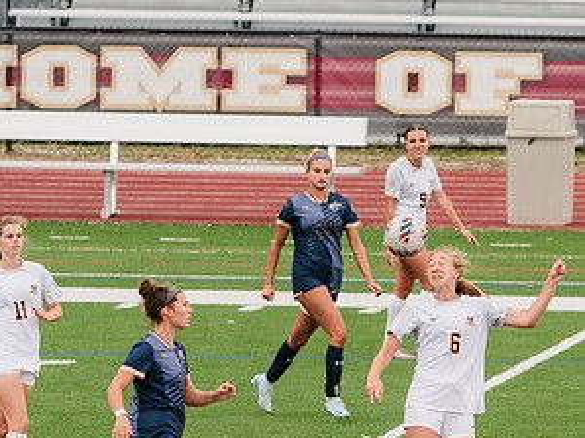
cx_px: 382
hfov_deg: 3.2
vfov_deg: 2.4
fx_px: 10334
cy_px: 446
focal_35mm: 612
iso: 640
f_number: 5.6
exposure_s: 1/1600
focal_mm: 250
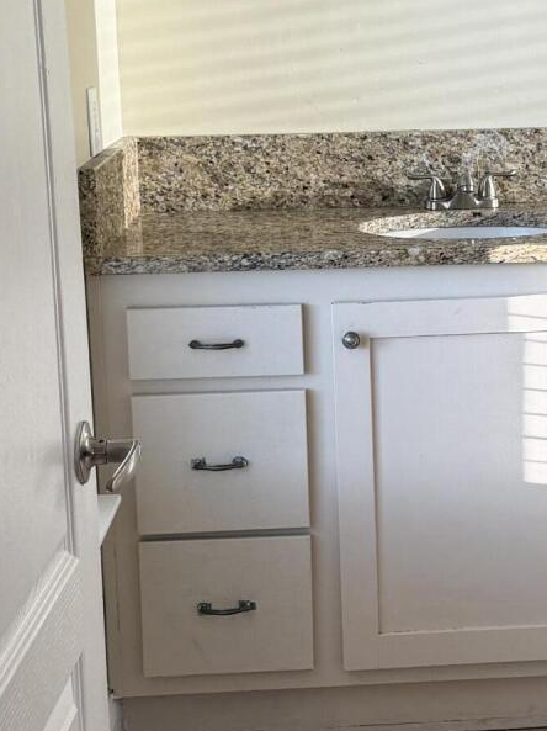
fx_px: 1708
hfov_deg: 17.9
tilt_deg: -9.0
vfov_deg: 24.1
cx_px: 476
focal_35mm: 81
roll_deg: +1.2
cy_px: 295
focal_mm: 6.76
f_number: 1.78
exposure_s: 1/153
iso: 80
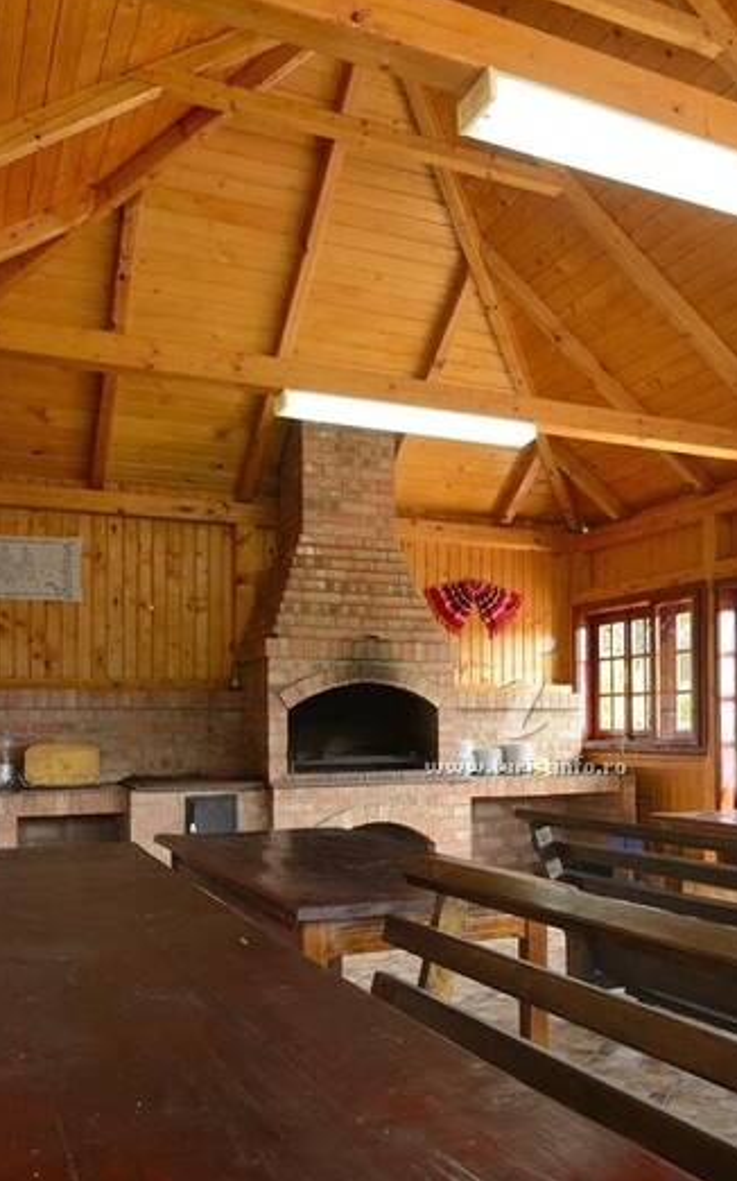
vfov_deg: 59.2
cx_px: 534
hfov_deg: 38.6
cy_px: 710
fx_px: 1029
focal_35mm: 32
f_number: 8
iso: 1600
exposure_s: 1/40
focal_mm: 16
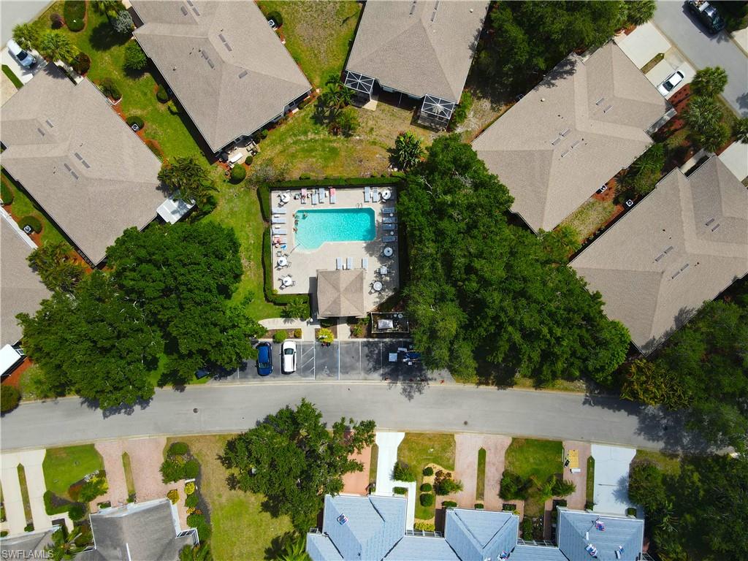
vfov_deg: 56.8
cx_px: 374
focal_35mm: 24
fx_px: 519
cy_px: 280
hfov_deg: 71.6
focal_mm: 4.5
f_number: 2.8
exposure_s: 1/800
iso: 100
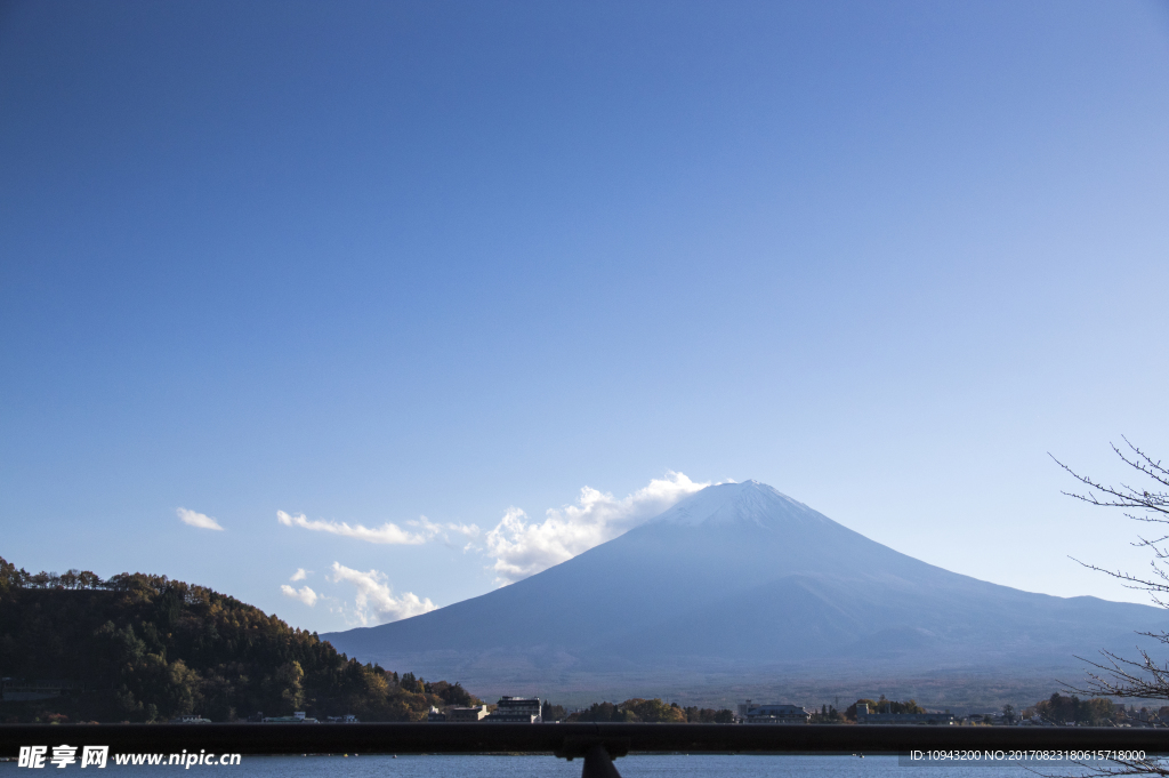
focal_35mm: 43
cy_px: 389
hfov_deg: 45.5
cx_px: 584
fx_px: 1395
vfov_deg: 31.1
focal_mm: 29
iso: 400
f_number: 3.5
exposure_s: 1/8000
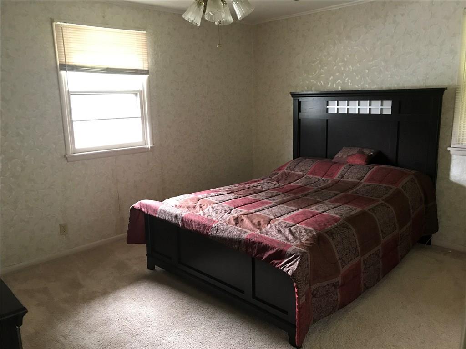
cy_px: 174
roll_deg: +1.9
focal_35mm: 28
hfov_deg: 63.4
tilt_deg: -10.8
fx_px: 377
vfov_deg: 49.7
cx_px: 233
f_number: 1.8
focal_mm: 3.99
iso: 100
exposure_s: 1/15
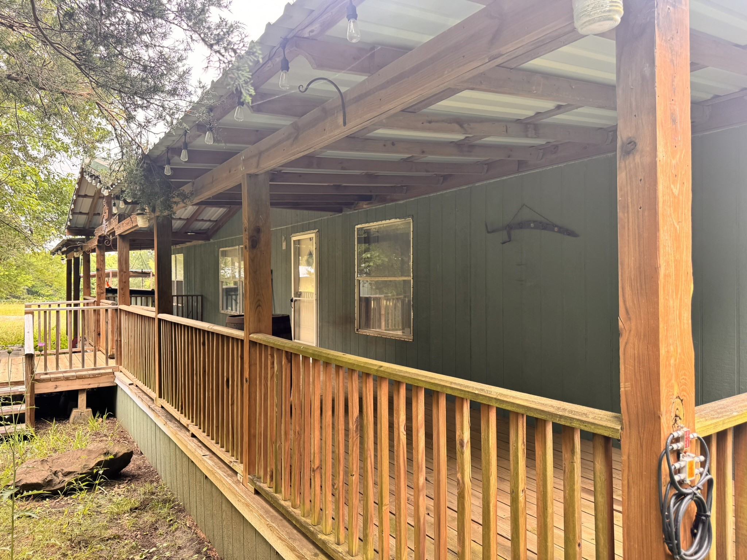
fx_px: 518
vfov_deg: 56.8
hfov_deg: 71.6
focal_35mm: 24
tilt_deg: -0.4
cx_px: 374
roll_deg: +1.1
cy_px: 280
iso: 100
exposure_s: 1/167
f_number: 1.78
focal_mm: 6.76
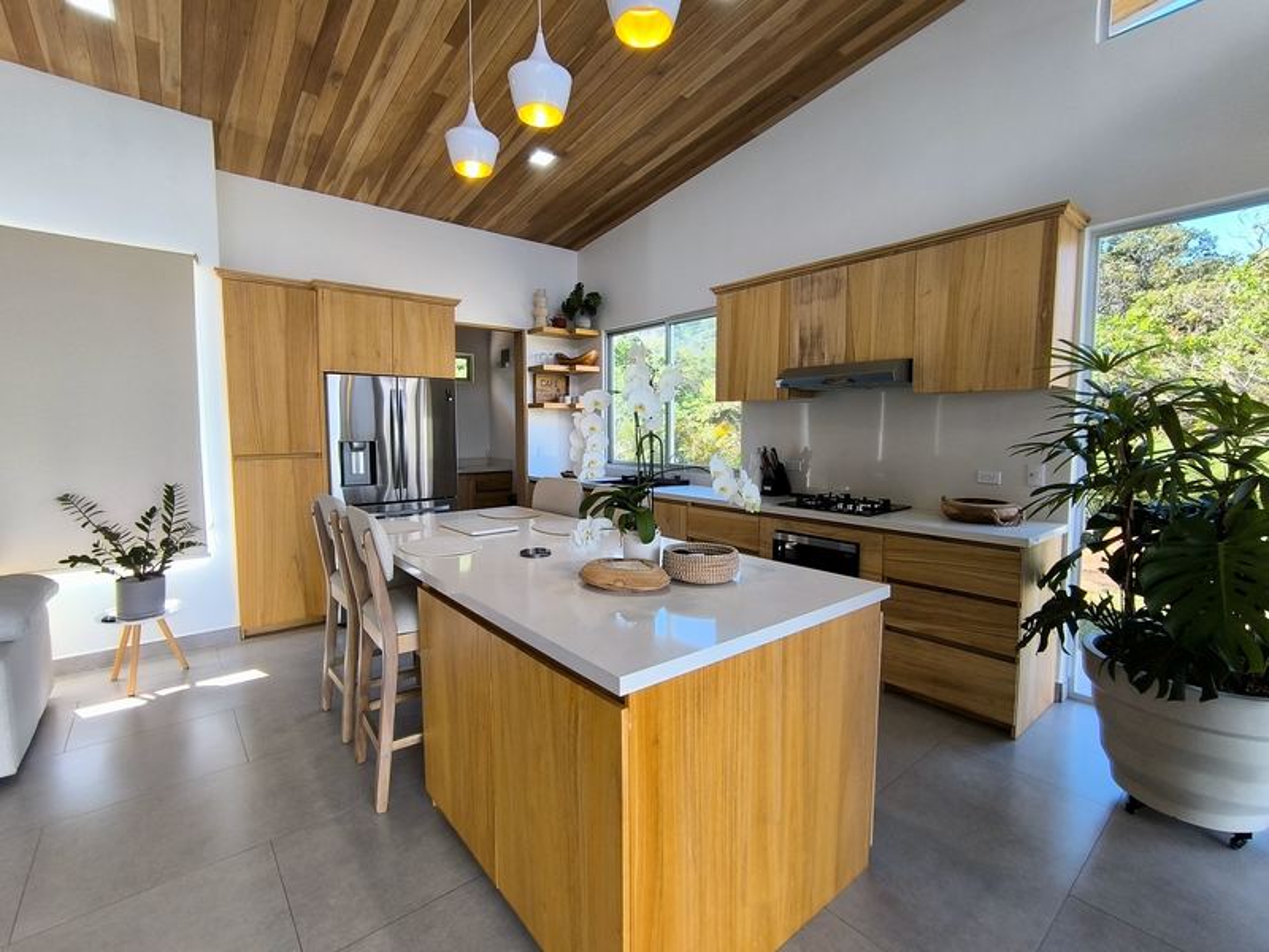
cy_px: 476
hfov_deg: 94.5
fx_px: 587
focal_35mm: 16
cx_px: 634
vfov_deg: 78.1
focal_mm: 1.65
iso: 50
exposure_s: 1/109
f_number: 2.2
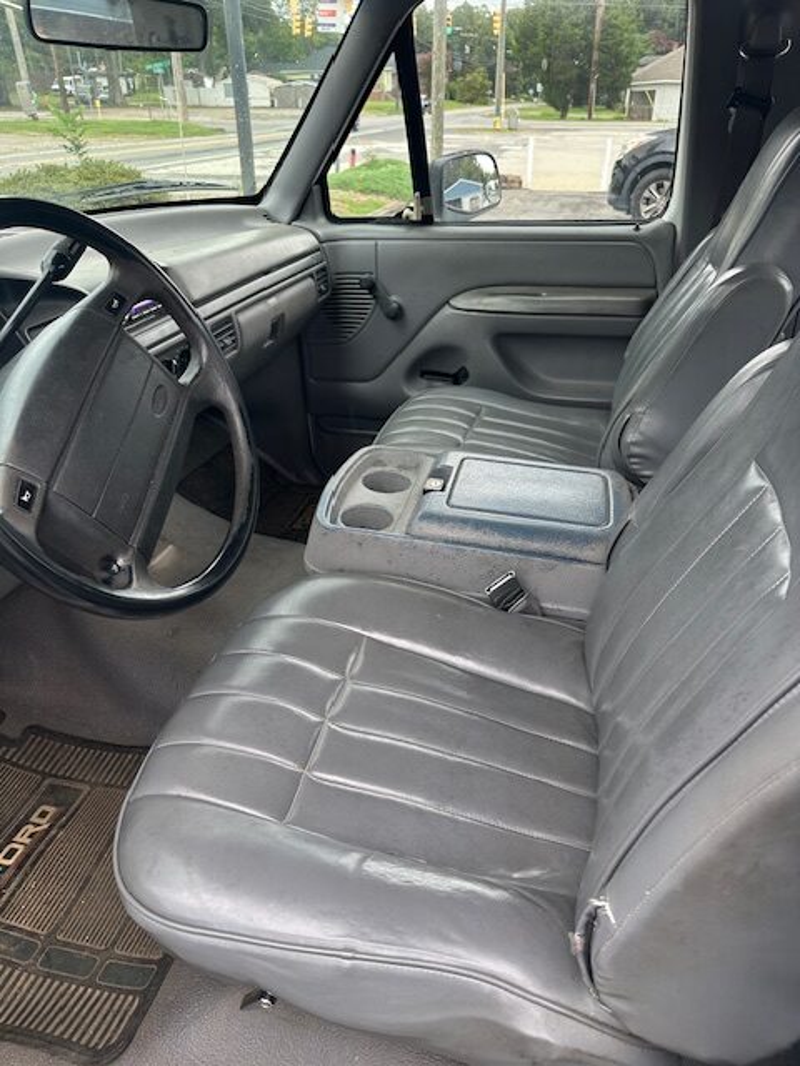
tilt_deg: -31.4
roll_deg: +1.2
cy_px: 533
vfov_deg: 71.6
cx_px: 400
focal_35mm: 24
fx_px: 740
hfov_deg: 56.8
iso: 64
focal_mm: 6.86
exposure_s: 1/121
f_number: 1.78
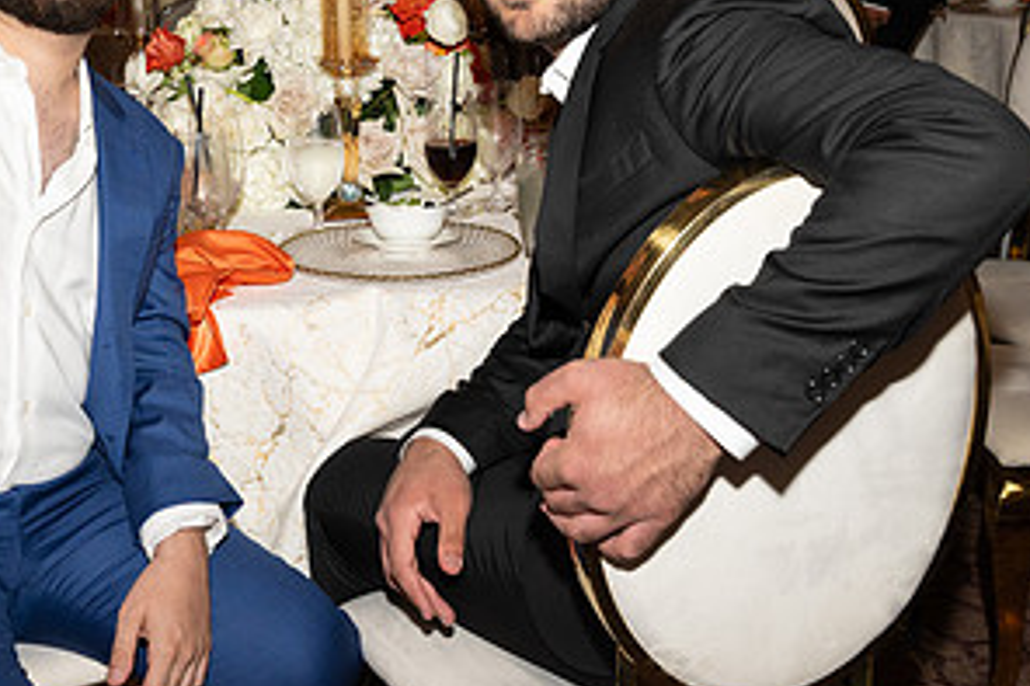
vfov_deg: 25.7
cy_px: 183
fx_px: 1487
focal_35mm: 52
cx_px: 282
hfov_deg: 37.4
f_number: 5.6
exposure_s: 1/100
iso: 800
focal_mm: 26.5
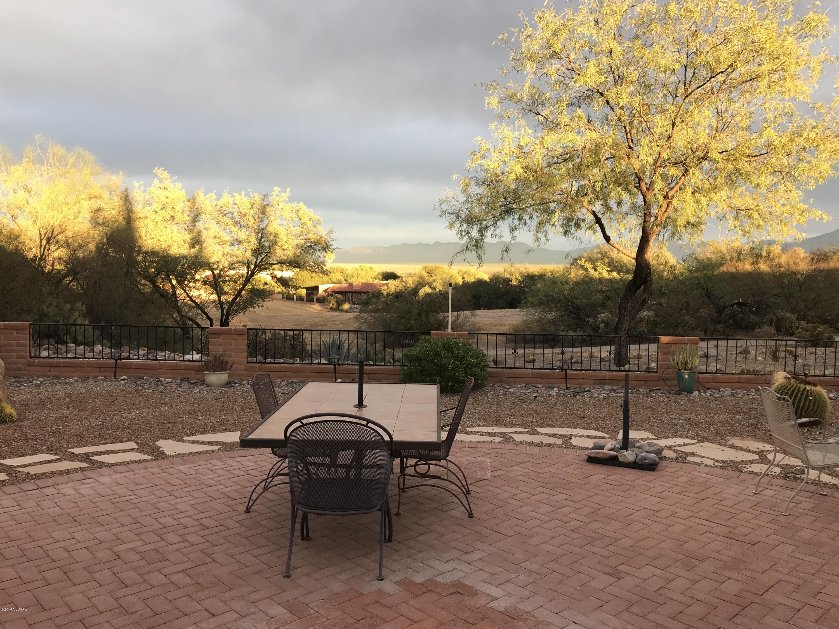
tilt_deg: -2.9
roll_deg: -1.0
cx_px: 420
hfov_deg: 63.4
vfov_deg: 49.7
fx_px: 679
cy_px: 314
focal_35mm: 28
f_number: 1.8
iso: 32
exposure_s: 1/120
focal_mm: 3.99
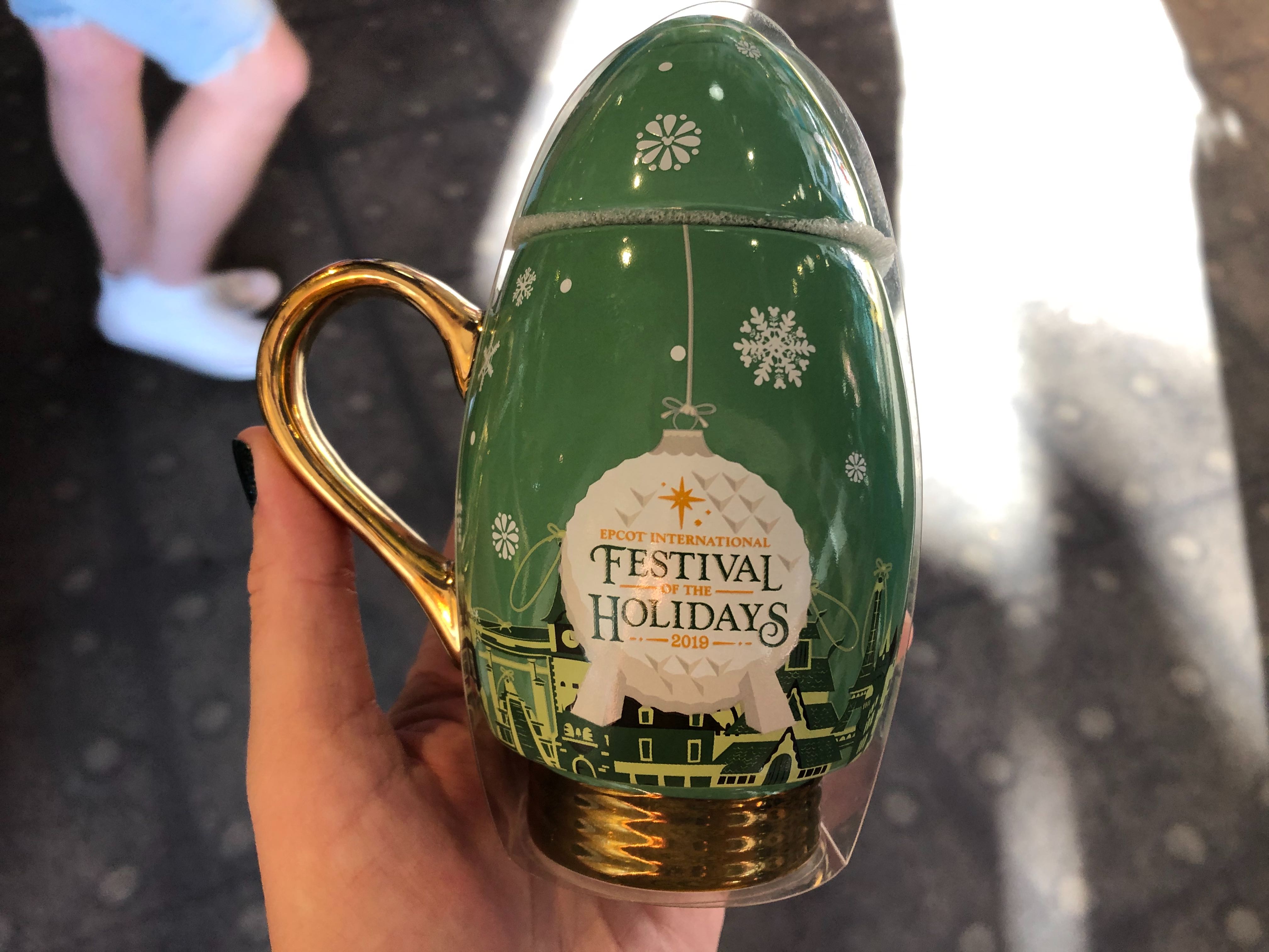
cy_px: 476
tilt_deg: -54.8
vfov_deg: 49.7
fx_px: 1026
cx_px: 634
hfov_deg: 63.4
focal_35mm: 28
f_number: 1.8
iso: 32
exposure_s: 1/30
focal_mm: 3.99
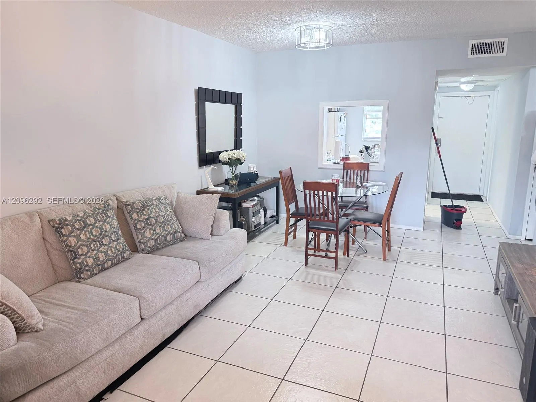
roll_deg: +0.8
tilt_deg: -11.8
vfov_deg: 56.8
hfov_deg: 71.6
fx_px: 372
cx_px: 268
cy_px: 201
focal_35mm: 24
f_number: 1.78
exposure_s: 1/60
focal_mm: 6.76
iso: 320
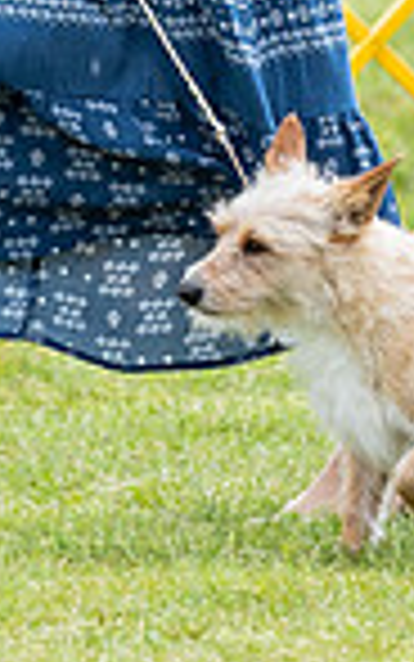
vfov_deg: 2.2
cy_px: -149
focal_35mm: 946
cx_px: 140
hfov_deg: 1.4
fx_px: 17061
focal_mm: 168
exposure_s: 1/640
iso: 400
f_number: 4
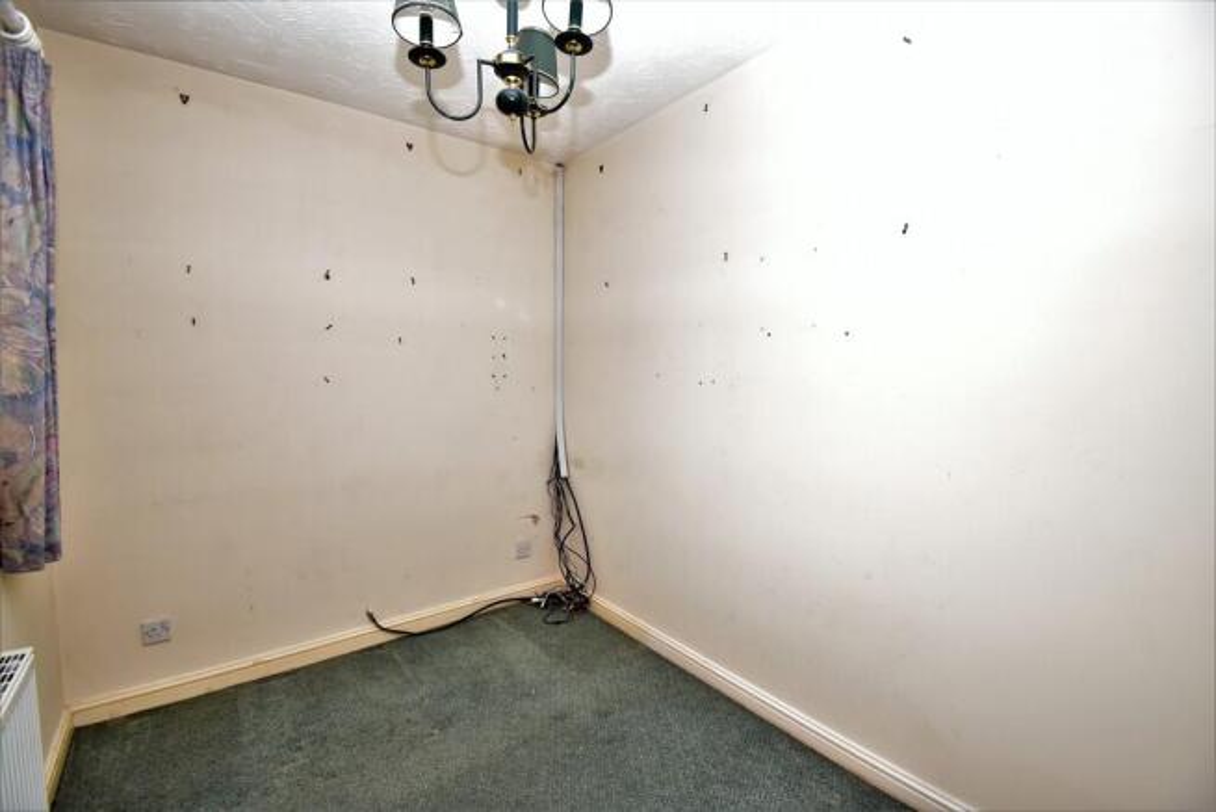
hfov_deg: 100.4
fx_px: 507
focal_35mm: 15
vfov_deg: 77.4
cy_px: 406
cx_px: 608
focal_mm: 10
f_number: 5
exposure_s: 1/100
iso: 800
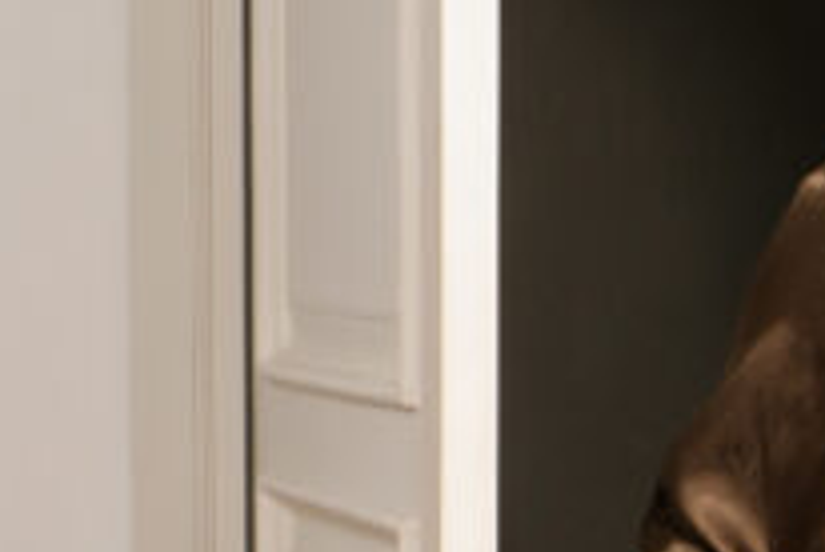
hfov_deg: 7.7
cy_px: 860
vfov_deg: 5.2
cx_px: 1131
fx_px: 6036
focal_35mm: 263
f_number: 7.1
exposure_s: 1/200
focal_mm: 35
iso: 250
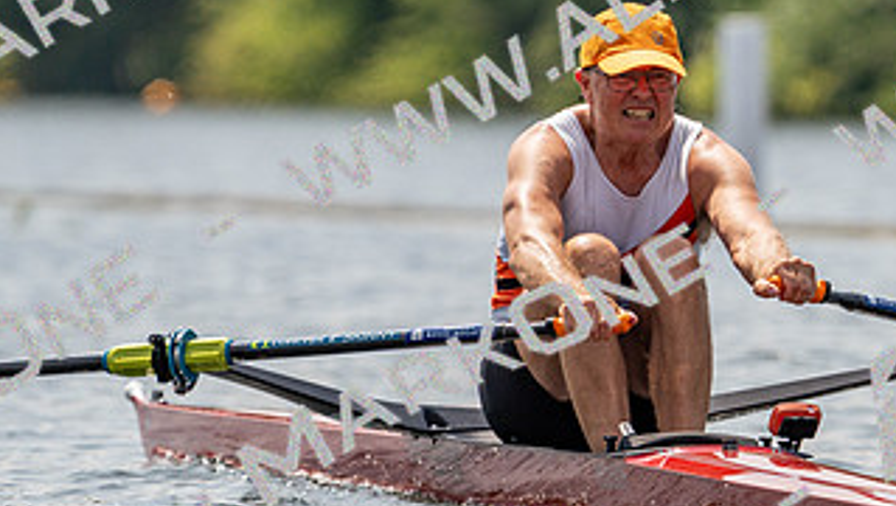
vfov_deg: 1.4
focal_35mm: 853
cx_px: 629
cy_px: 215
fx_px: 20281
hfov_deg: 2.5
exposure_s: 1/1600
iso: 200
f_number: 6.3
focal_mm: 448
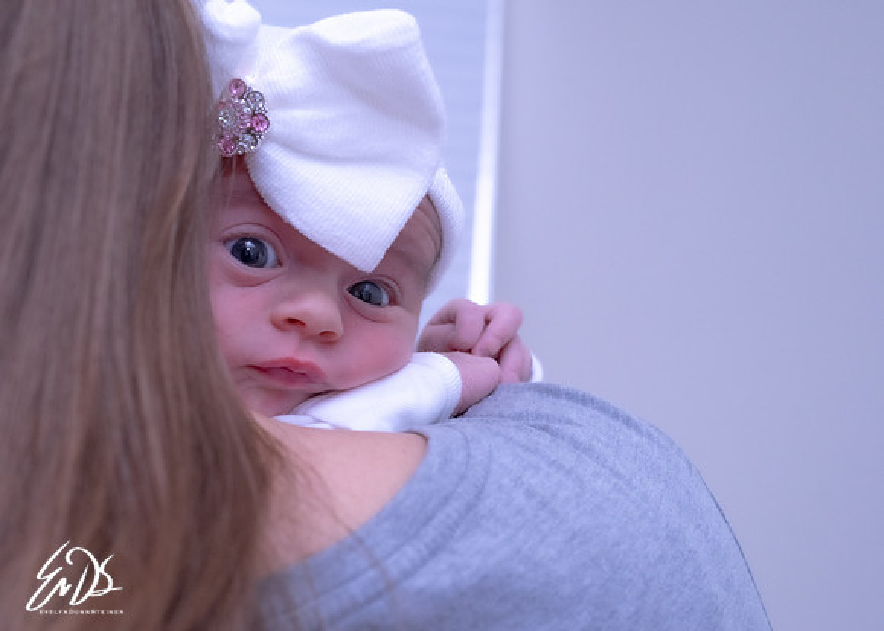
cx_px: 330
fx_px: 1594
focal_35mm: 64
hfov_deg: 30.9
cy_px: 304
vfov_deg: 22.4
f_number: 5.6
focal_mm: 50
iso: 1600
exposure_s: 1/125
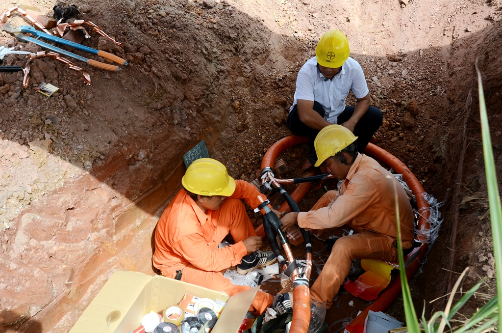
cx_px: 251
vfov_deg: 31.7
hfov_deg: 46.5
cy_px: 166
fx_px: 584
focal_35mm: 42
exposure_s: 1/200
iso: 125
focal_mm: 28
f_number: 7.1
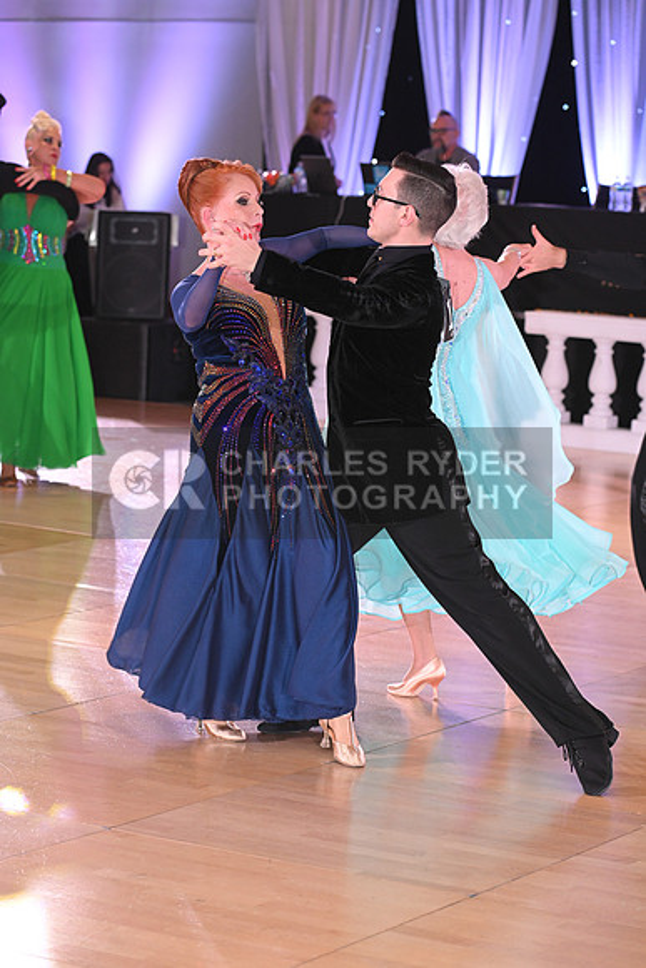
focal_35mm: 102
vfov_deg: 20.0
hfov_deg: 13.4
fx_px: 2744
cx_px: 323
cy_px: 484
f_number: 5
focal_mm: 102
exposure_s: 1/200
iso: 2000
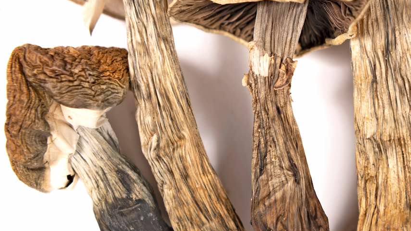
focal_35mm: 129
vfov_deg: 9.4
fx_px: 1406
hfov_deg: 16.4
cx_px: 373
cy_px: 60
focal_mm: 55
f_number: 5.6
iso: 50
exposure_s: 1/160
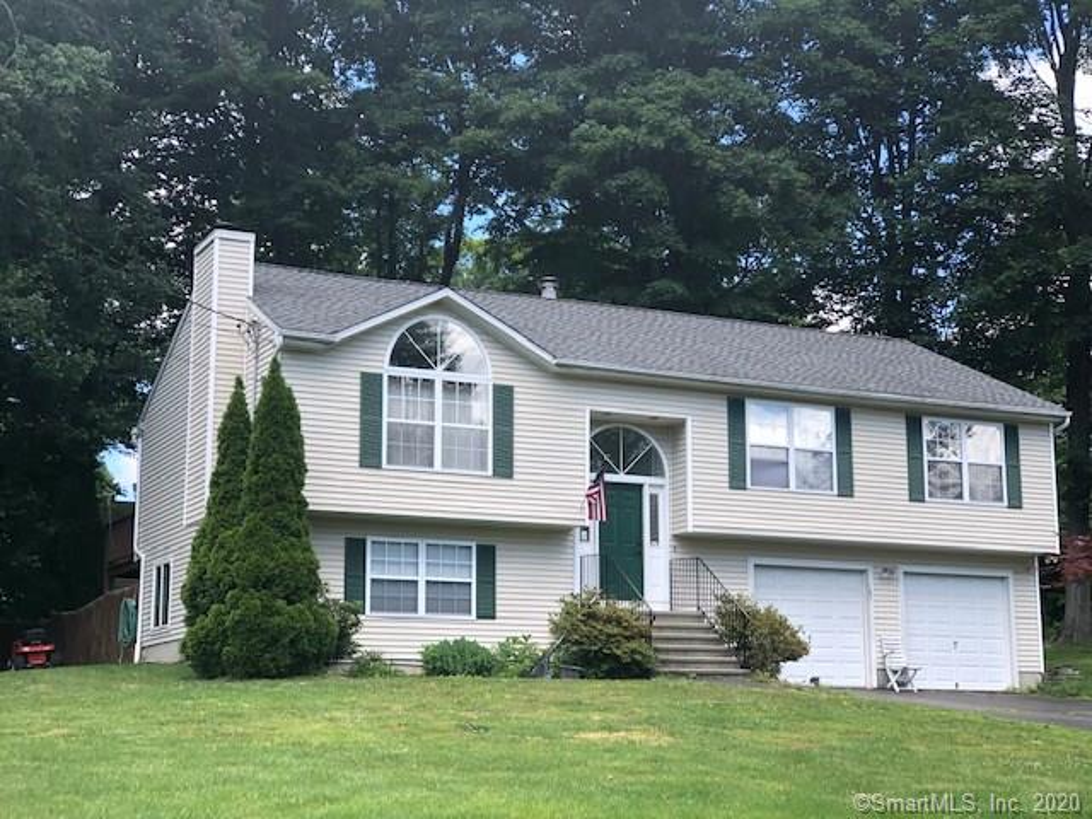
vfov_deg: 25.7
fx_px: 1798
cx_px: 546
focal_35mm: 57
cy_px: 410
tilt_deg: +10.2
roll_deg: +0.6
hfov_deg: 33.8
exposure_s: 1/161
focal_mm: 6.6
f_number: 2.8
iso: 20
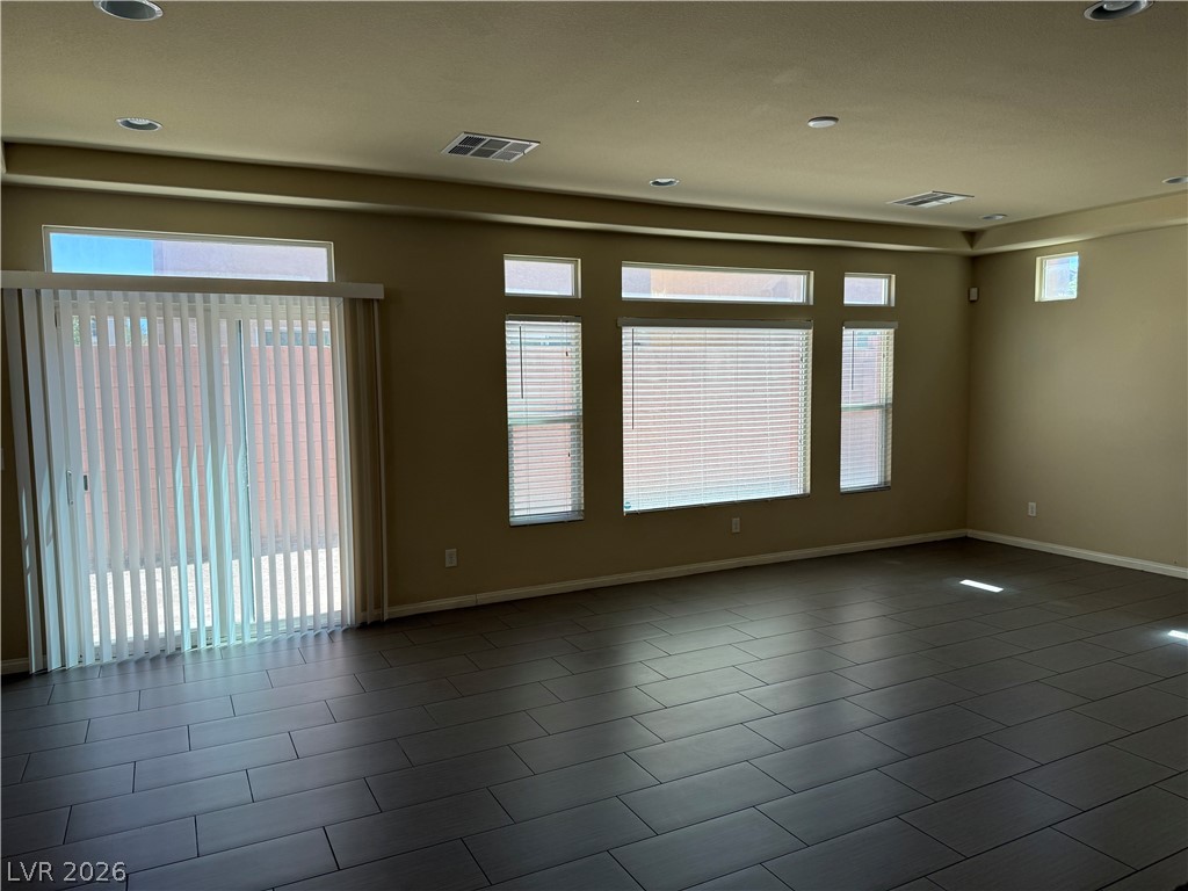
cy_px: 446
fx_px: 824
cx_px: 594
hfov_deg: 71.6
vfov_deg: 56.8
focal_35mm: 24
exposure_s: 1/440
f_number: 1.78
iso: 80
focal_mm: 6.76
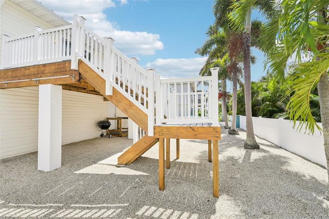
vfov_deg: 81.1
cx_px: 164
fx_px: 128
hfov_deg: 104.3
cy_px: 110
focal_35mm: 14
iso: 400
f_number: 8
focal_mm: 14
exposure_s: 1/1600
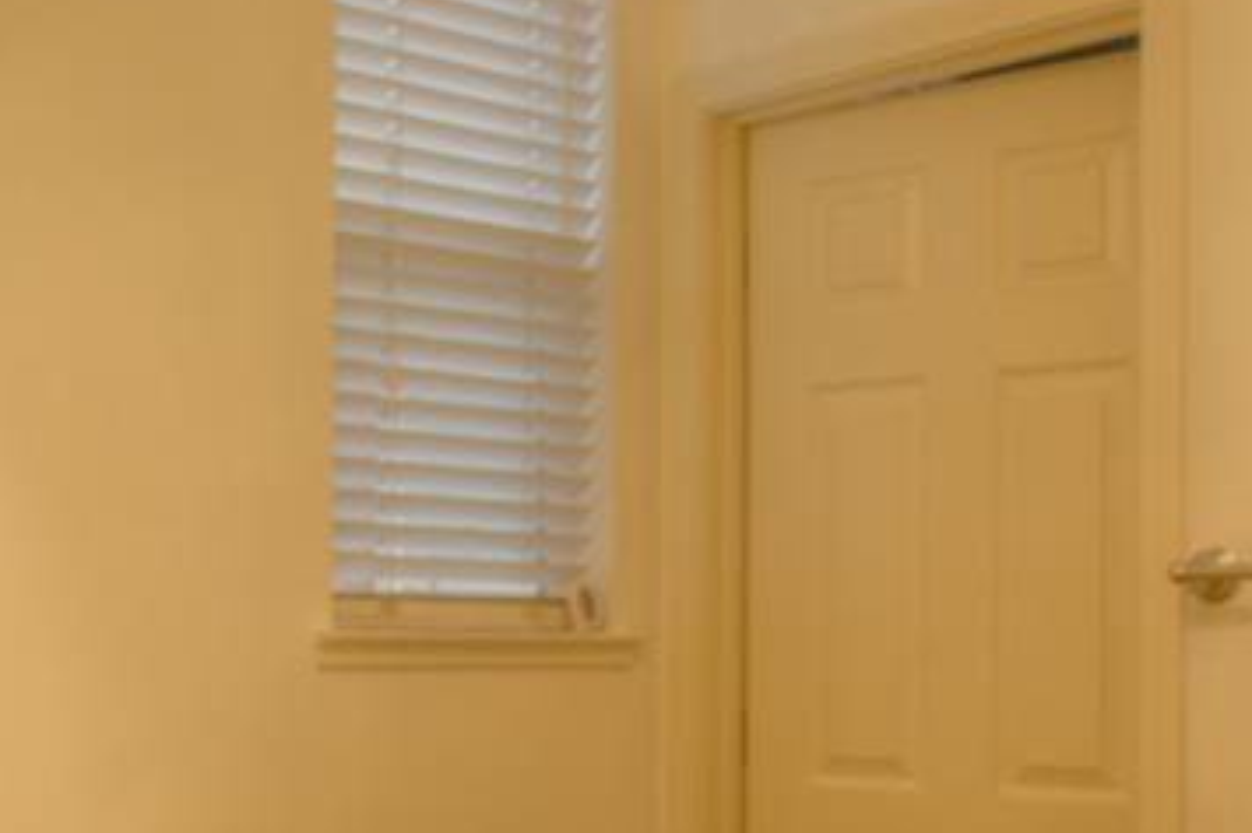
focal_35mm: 59
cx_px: 148
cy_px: 696
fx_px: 2051
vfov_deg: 22.6
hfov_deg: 32.4
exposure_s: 1/50
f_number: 10
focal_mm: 14
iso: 400
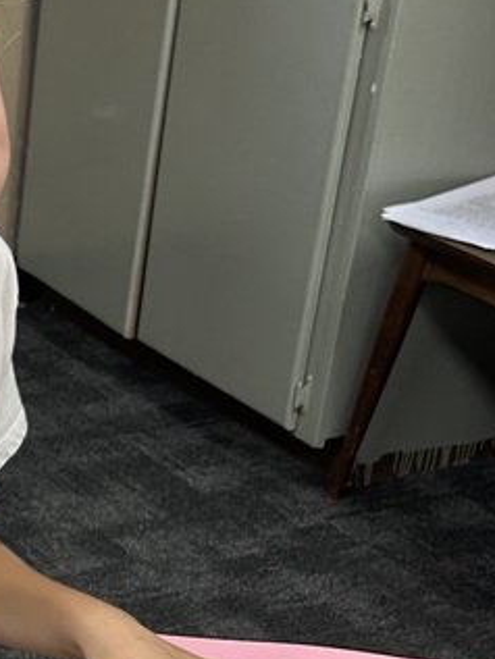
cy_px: 474
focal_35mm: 84
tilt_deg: -26.1
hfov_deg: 16.0
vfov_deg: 23.1
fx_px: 1600
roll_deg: -1.8
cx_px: -262
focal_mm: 5.7
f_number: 1.5
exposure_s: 1/60
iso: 80
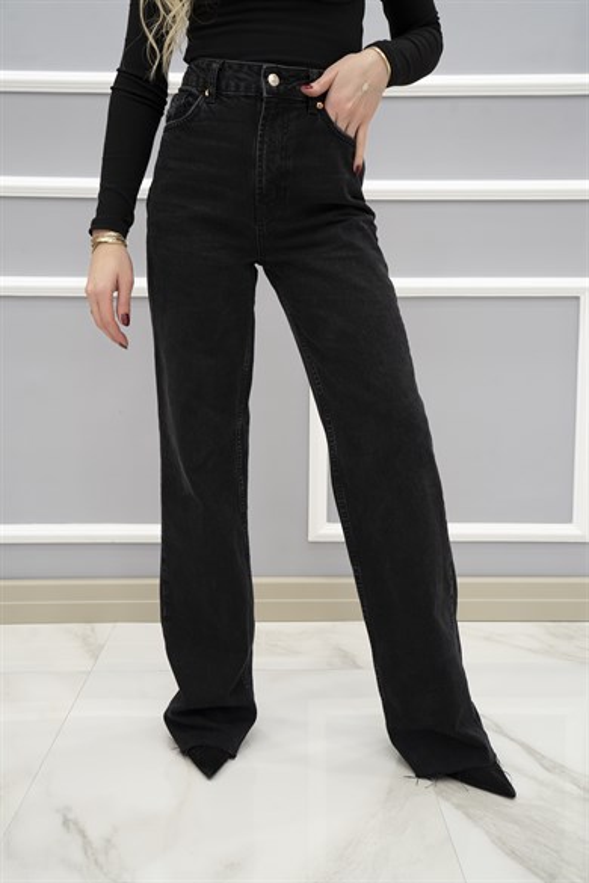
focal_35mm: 36
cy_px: 442
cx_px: 294
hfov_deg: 36.9
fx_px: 883
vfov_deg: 53.1
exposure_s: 1/30
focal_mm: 36
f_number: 7.1
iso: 640
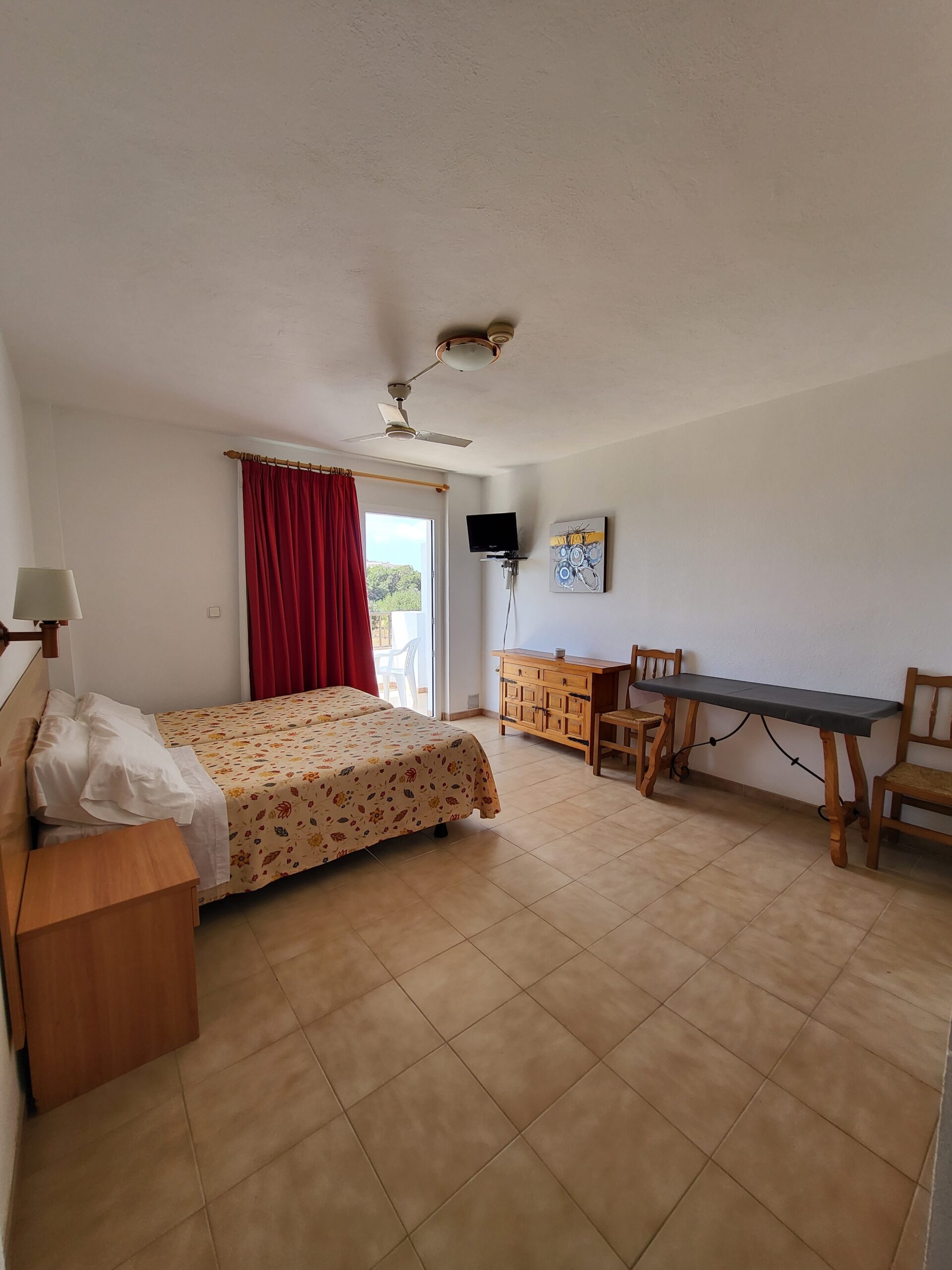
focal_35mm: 13
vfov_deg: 106.2
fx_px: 477
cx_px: 476
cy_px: 635
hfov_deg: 89.9
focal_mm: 1.74
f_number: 2.2
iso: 50
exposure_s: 1/100
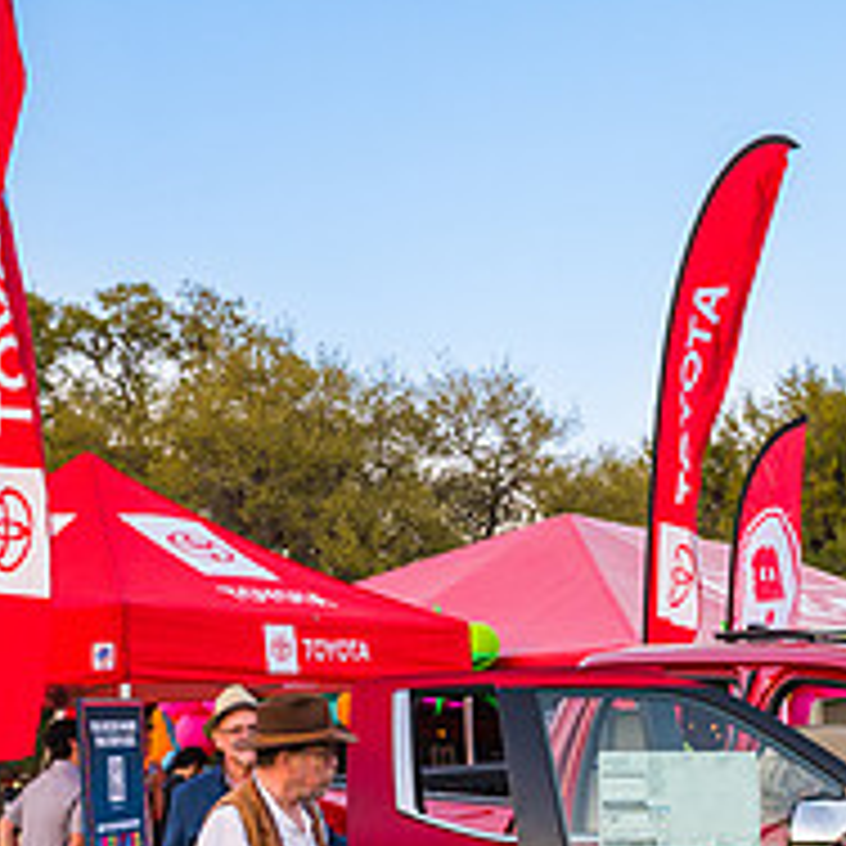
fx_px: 2461
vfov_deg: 19.4
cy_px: 621
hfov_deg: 19.2
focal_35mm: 89
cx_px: 752
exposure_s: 1/500
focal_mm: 34
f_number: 4
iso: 1250
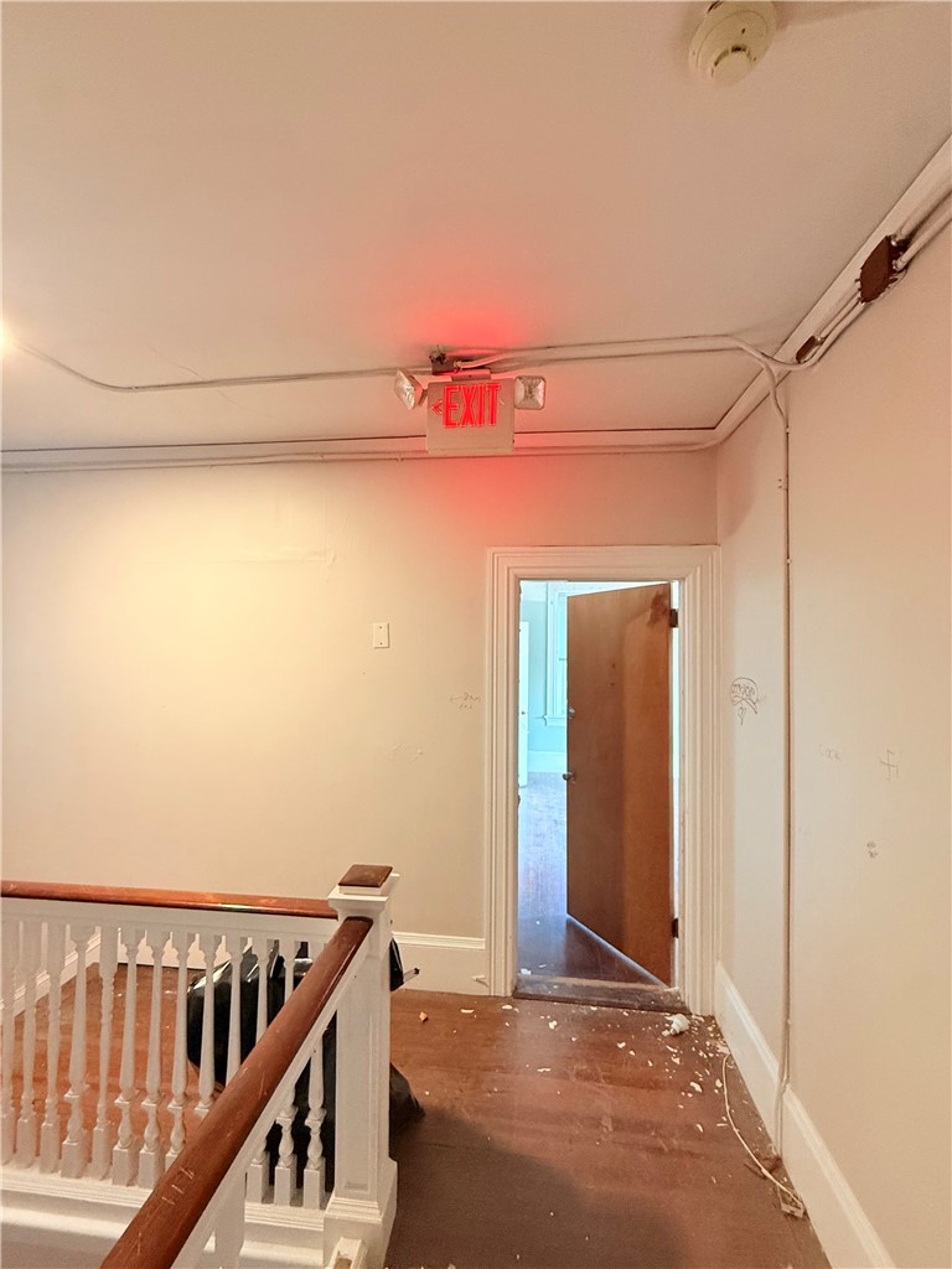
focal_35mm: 14
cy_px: 634
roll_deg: -0.4
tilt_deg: +3.3
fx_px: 513
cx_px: 476
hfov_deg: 85.7
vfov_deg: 102.1
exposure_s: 1/60
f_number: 2.2
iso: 500
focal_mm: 2.22
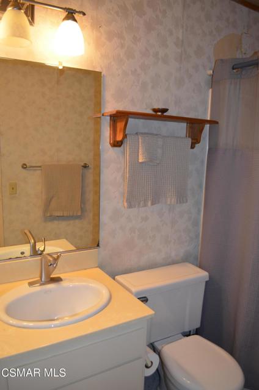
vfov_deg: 67.5
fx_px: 293
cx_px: 130
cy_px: 195
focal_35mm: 27
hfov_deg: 47.7
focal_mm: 18
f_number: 3.5
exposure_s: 1/60
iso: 720
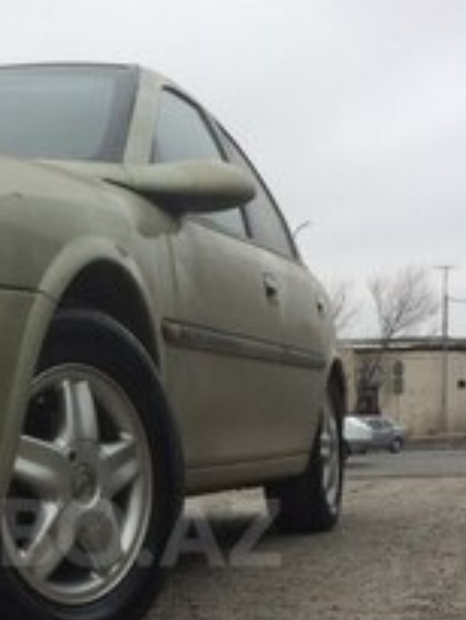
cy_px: 532
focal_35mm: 70
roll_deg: +3.4
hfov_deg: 20.6
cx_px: 48
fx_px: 1255
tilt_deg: -8.1
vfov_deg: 27.0
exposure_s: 1/436
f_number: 2.2
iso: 32
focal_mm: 4.15
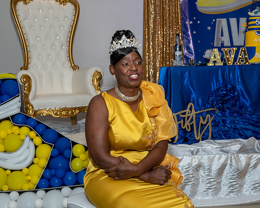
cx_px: 131
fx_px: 408
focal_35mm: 53
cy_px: 104
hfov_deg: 35.4
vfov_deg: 28.6
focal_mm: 31
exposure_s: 1/250
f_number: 6.3
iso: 500
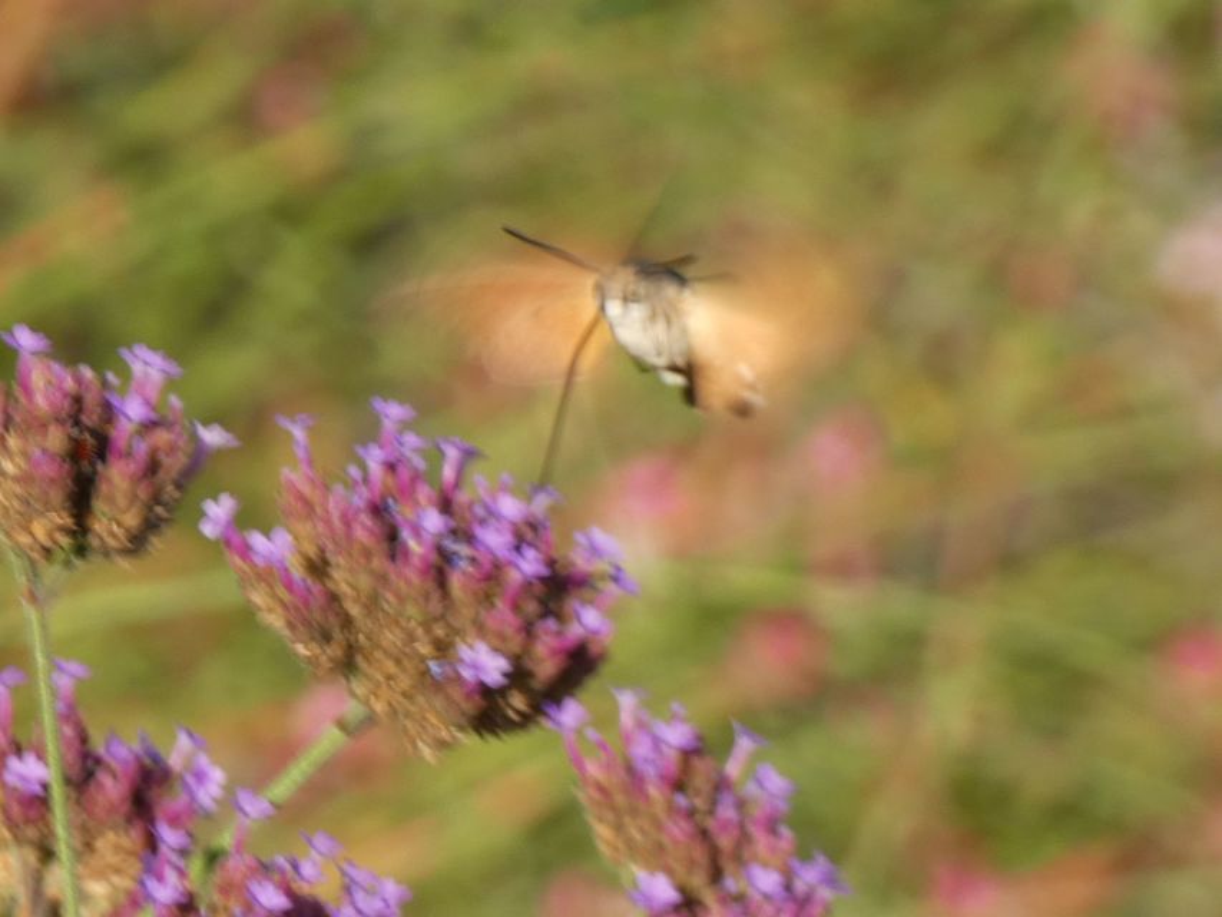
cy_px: 458
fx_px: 16029
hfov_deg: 4.4
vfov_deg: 3.3
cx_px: 611
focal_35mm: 454
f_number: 5.6
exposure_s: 1/100
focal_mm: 81.4
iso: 80
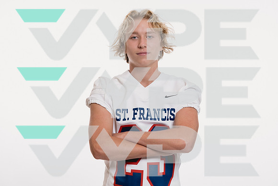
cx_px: 137
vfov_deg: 18.8
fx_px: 562
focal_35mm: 73
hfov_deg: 27.8
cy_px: 92
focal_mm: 70
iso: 400
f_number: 5.6
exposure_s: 1/250
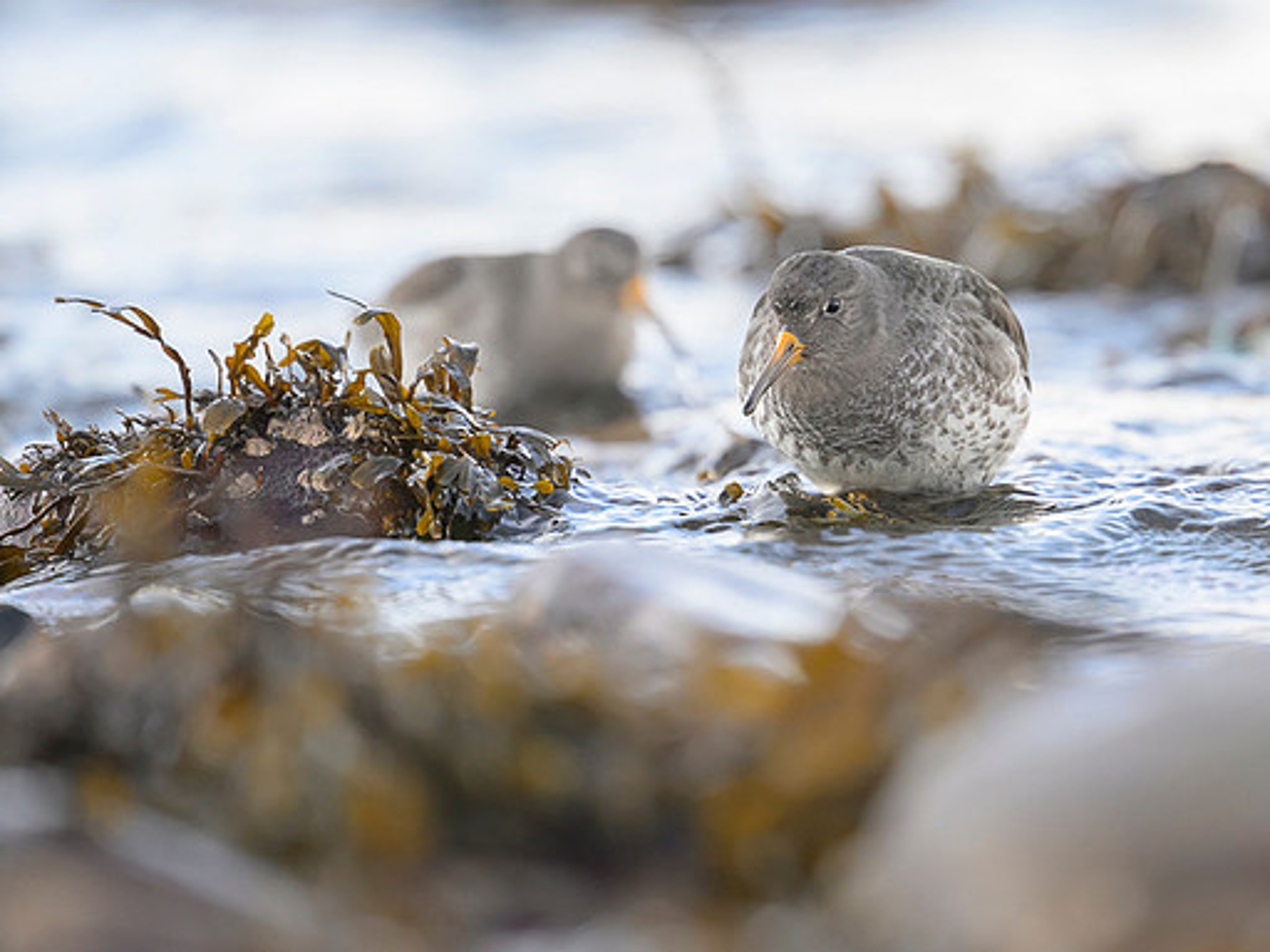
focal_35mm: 918
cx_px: 963
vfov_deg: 1.6
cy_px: 347
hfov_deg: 2.2
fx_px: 33680
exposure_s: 1/1600
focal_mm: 560
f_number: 4
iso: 1600
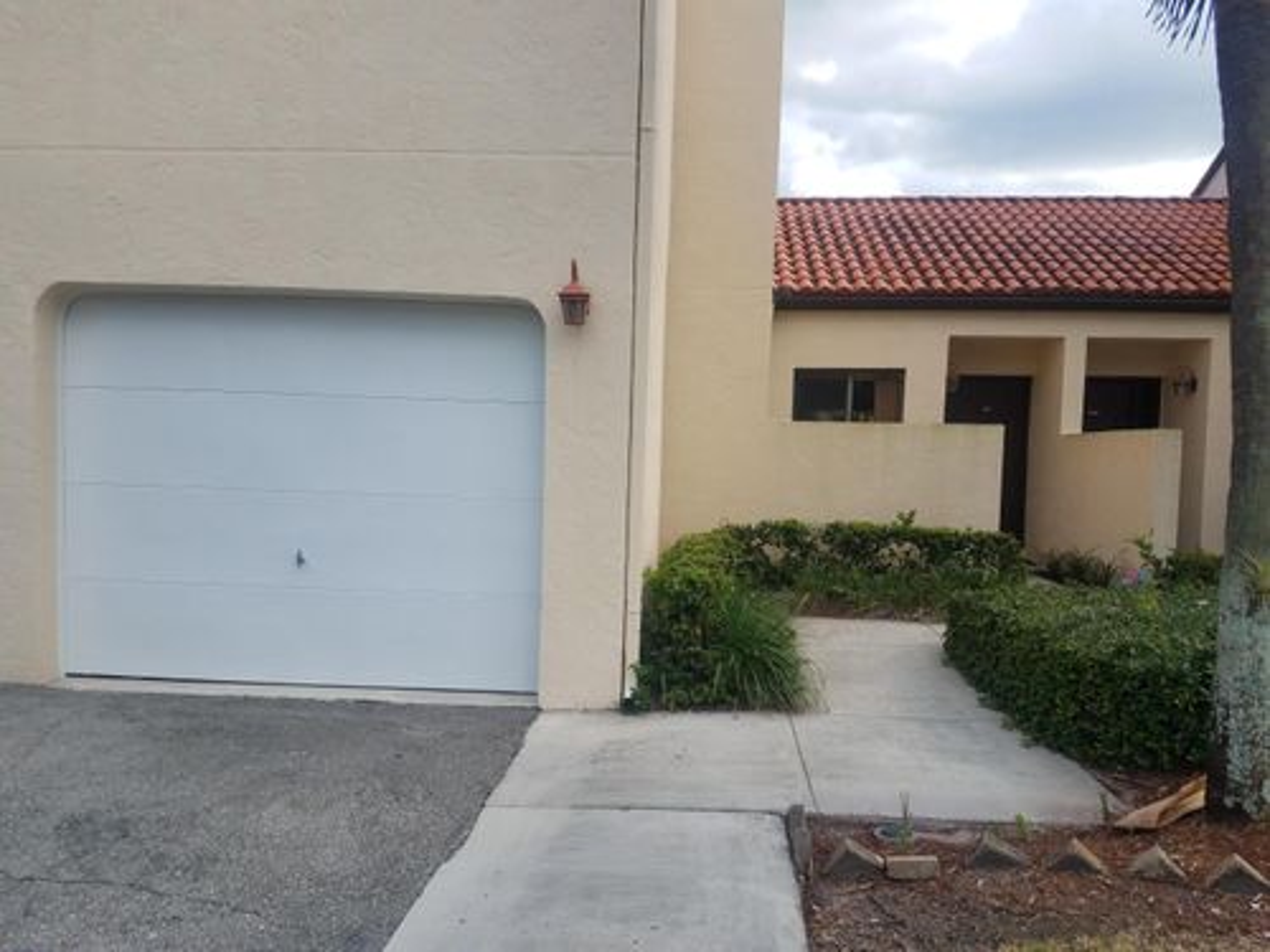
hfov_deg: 67.3
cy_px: 476
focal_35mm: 26
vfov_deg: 53.1
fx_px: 954
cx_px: 635
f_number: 1.7
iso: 40
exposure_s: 1/1156
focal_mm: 4.2
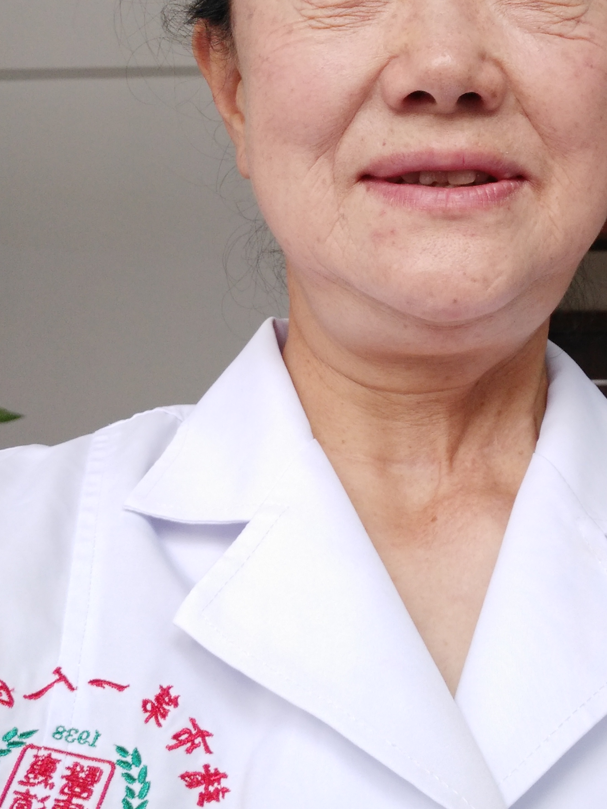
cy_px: 187
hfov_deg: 25.8
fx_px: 1309
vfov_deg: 33.5
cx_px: 451
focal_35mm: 56
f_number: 2
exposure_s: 1/33.3
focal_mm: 3.87
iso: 157
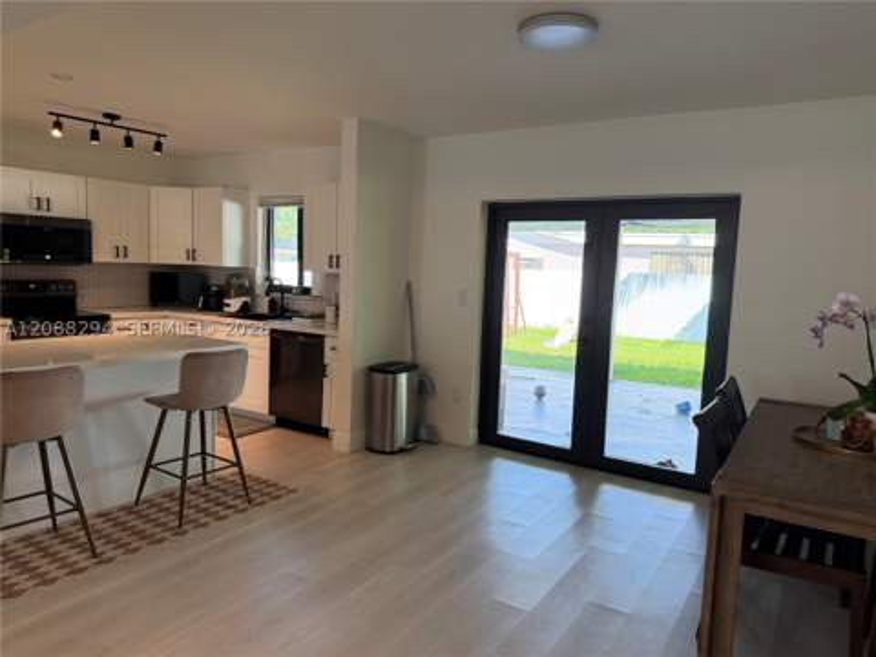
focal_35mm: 24
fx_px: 607
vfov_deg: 56.8
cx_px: 438
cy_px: 328
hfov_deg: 71.6
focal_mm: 6.76
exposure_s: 1/186
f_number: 1.78
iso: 200
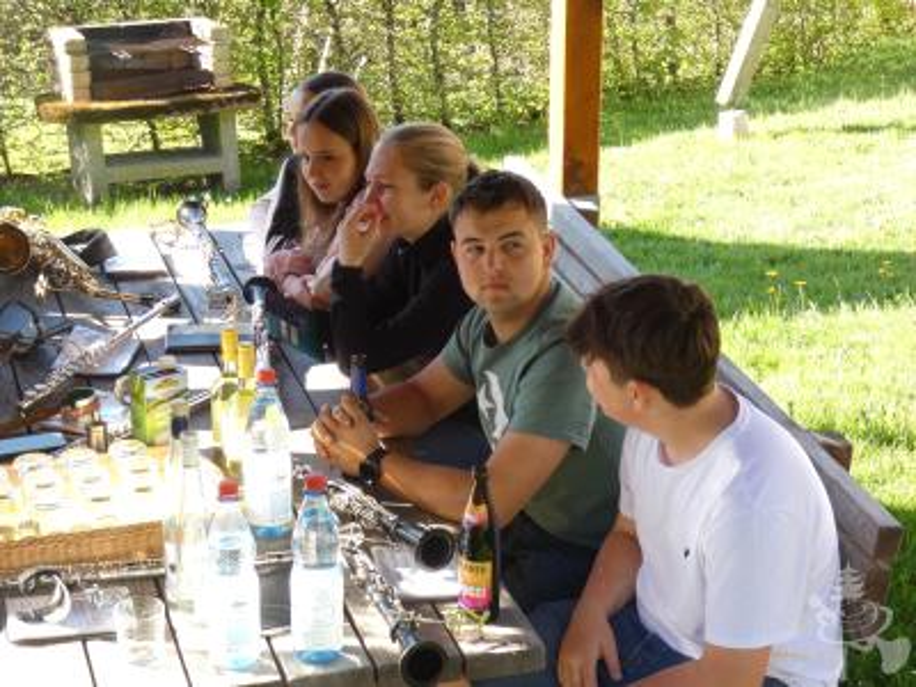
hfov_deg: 25.7
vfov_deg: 19.4
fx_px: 2011
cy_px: 344
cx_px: 458
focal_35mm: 76
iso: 160
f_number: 4.4
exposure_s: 1/80
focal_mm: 13.7
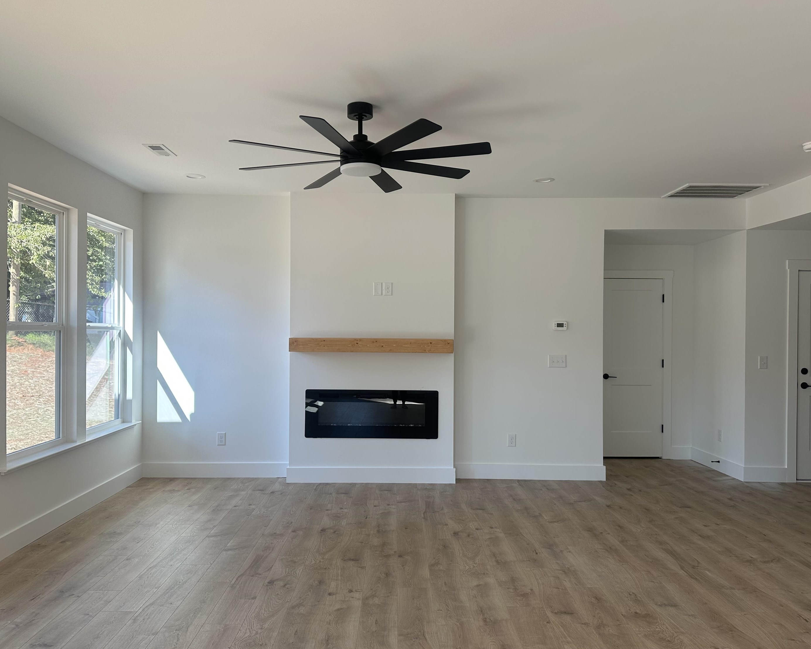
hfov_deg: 66.0
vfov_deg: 54.9
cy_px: 328
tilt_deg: +0.9
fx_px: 624
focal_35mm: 26
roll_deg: -0.3
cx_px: 398
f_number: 1.78
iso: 80
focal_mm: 6.86
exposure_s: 1/351
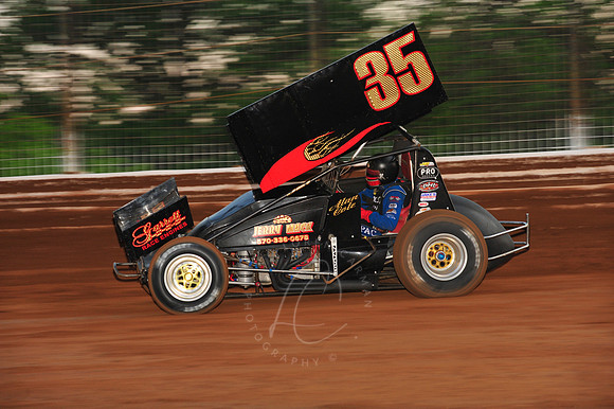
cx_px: 307
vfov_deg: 9.5
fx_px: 2472
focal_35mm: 145
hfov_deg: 14.2
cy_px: 204
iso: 800
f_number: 7.1
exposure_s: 1/320
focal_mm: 145
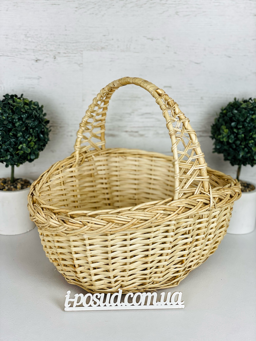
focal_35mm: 52
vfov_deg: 36.8
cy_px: 170
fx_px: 513
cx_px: 128
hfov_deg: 28.0
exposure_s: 1/131
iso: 20
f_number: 2
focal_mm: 6
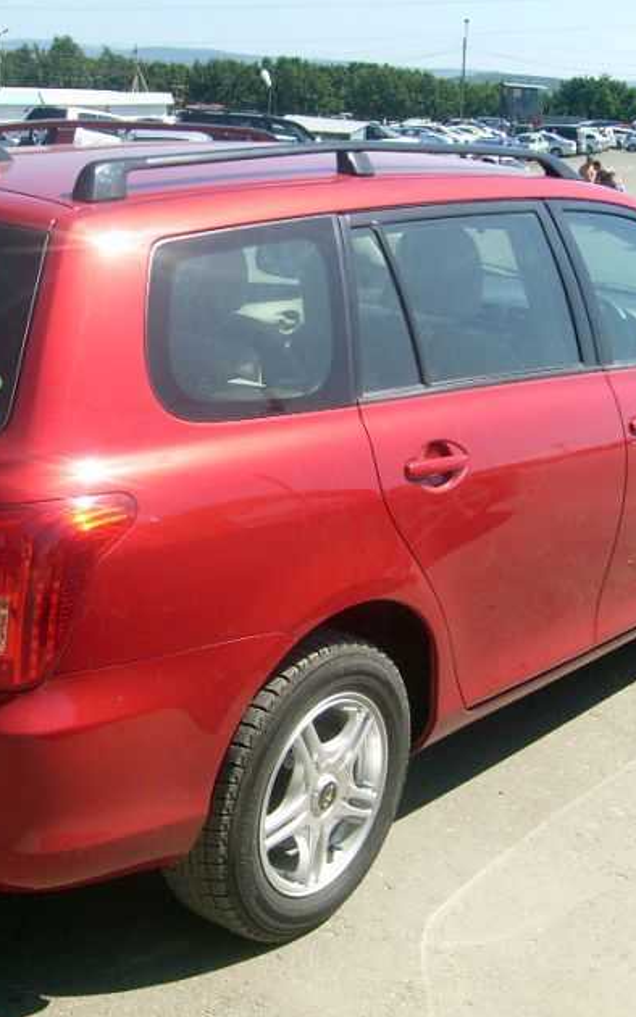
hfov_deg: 24.2
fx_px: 1469
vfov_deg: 38.2
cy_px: 517
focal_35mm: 53
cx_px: 166
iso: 80
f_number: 7.1
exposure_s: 1/180
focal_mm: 5.8
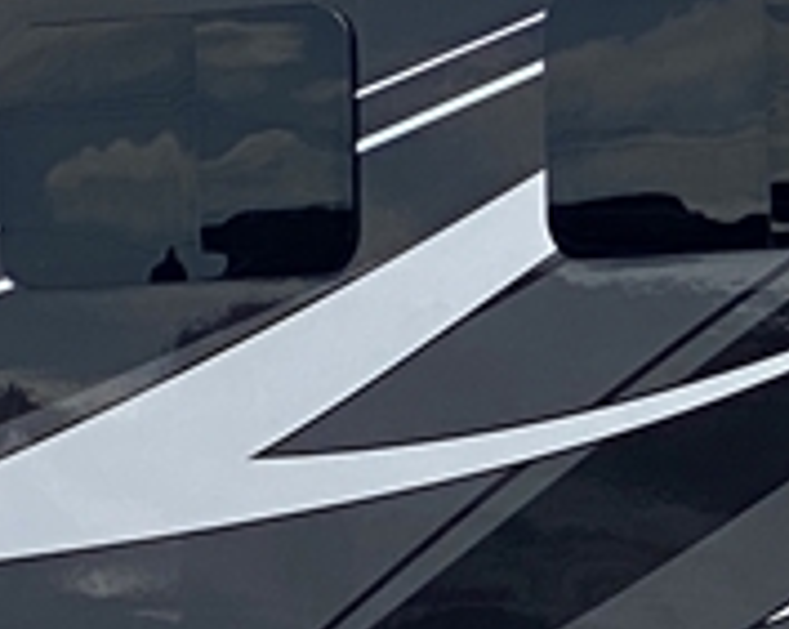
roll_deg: +1.5
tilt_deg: -2.9
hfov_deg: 5.4
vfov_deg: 4.5
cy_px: 870
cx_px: 1810
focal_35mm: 345
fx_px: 8043
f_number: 2
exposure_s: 1/1845
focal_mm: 6
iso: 20
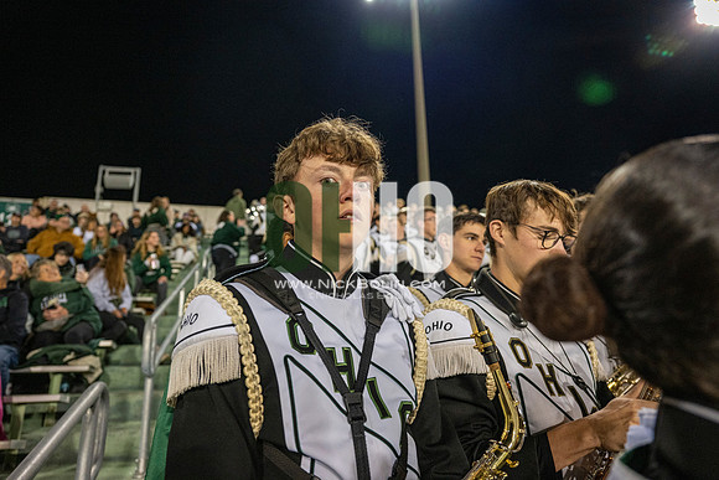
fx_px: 479
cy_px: 240
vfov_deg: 53.2
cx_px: 360
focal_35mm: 24
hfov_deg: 73.7
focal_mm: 24
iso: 2000
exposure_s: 1/500
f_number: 3.2
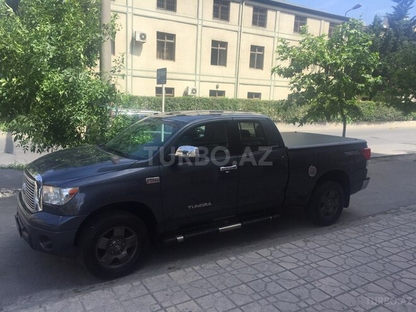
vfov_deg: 48.2
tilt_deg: -9.9
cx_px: 208
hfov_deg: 61.7
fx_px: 349
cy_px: 156
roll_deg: -4.5
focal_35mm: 29
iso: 32
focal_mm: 4.15
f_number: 2.2
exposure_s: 1/1236
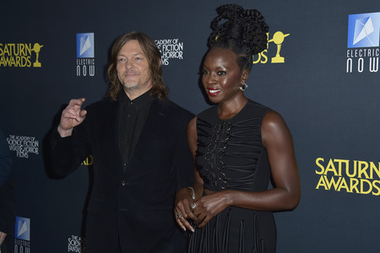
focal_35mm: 48
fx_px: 507
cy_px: 126
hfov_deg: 41.1
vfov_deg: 28.1
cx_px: 190
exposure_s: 1/250
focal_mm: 48
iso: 250
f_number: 6.3
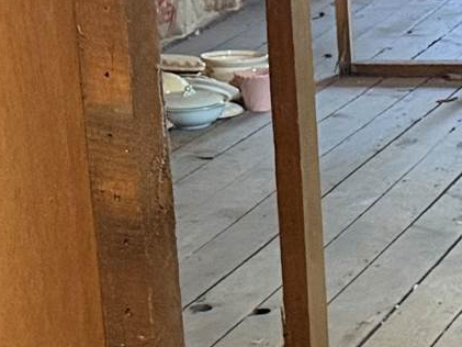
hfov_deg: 10.9
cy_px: 163
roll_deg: +3.3
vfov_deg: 8.5
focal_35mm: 175
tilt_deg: -13.5
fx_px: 2336
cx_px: 655
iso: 640
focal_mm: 6.76
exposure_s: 1/60
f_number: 1.78
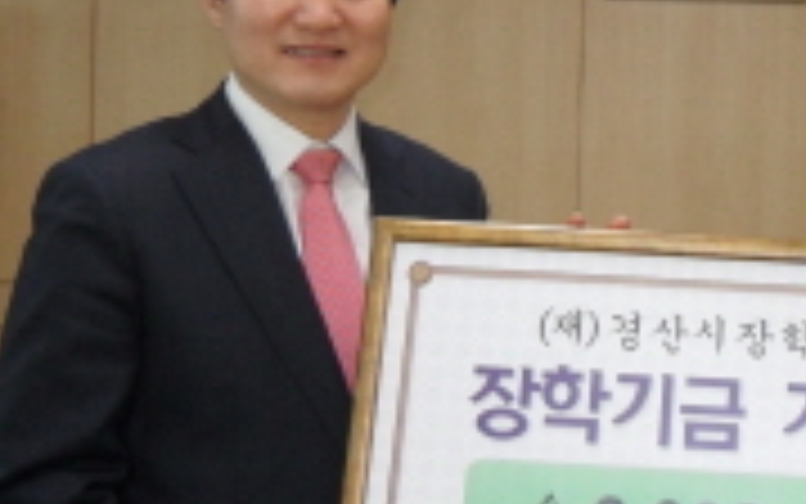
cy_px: 115
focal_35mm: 71
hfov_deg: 27.7
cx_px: 761
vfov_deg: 18.2
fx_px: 1560
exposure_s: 1/45
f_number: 2.8
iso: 240
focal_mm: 4.3
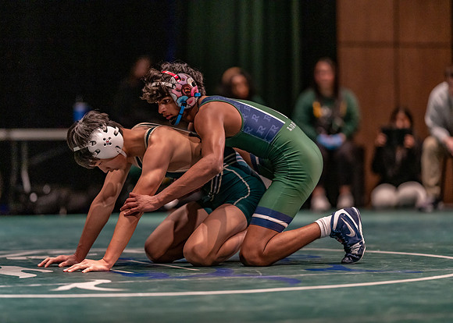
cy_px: 162
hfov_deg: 14.2
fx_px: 1820
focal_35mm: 141
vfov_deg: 10.2
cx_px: 226
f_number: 1.8
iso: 2500
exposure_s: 1/800
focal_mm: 135
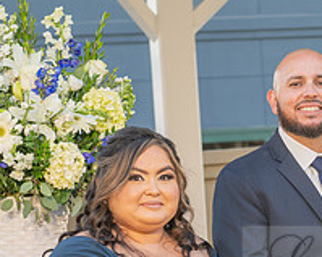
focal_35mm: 199
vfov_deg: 7.7
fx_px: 1896
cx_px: 366
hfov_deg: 9.6
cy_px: 261
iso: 200
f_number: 5
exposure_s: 1/160
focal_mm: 70
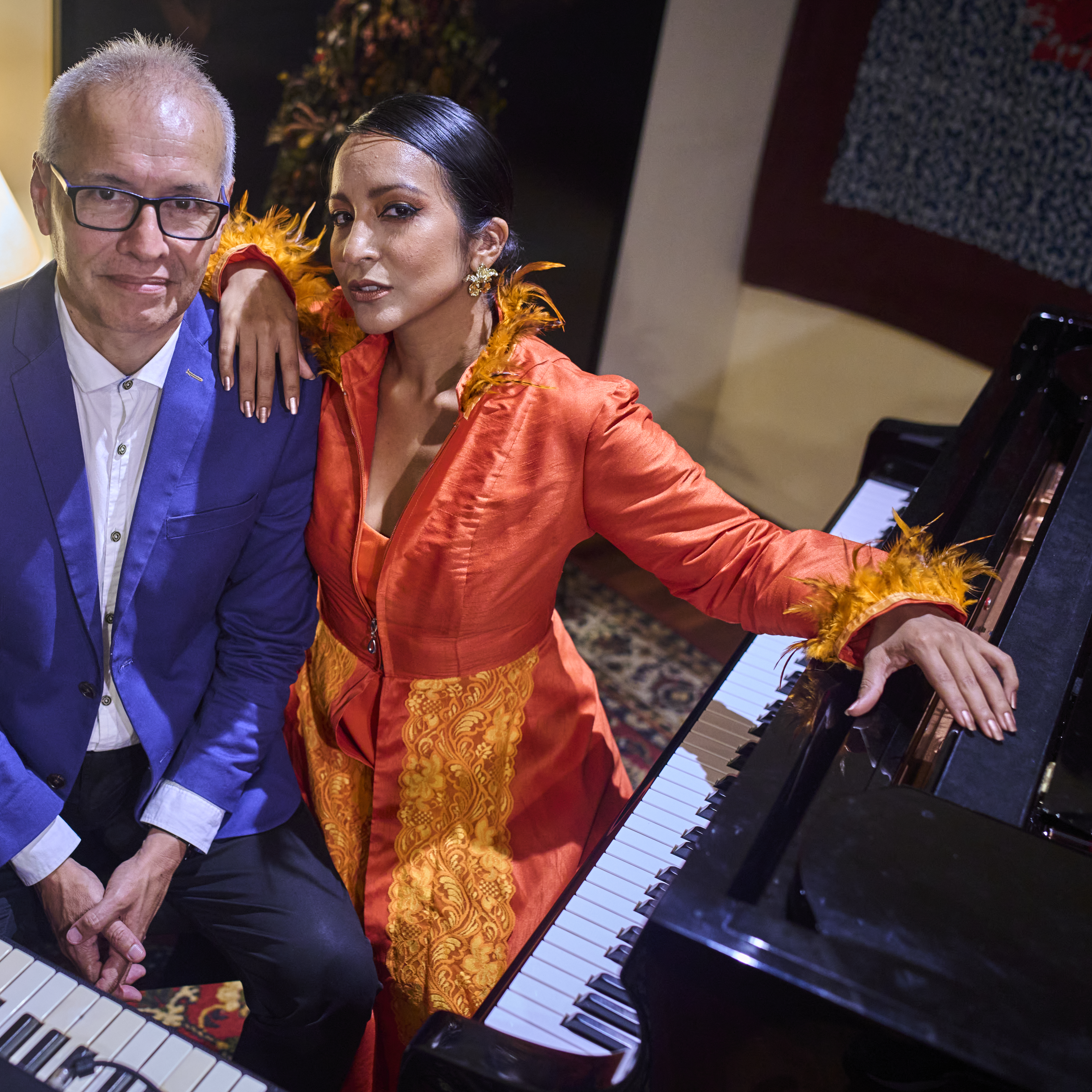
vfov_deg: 37.6
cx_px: 278
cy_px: 543
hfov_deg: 36.7
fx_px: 1606
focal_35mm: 45
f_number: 2.2
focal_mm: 35
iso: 4000
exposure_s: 1/125
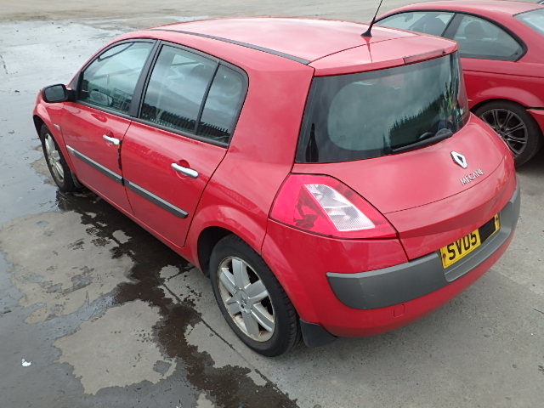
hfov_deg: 61.7
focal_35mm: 29
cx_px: 272
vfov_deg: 48.2
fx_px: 456
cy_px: 204
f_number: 4.6
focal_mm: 5.2
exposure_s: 1/250
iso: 125
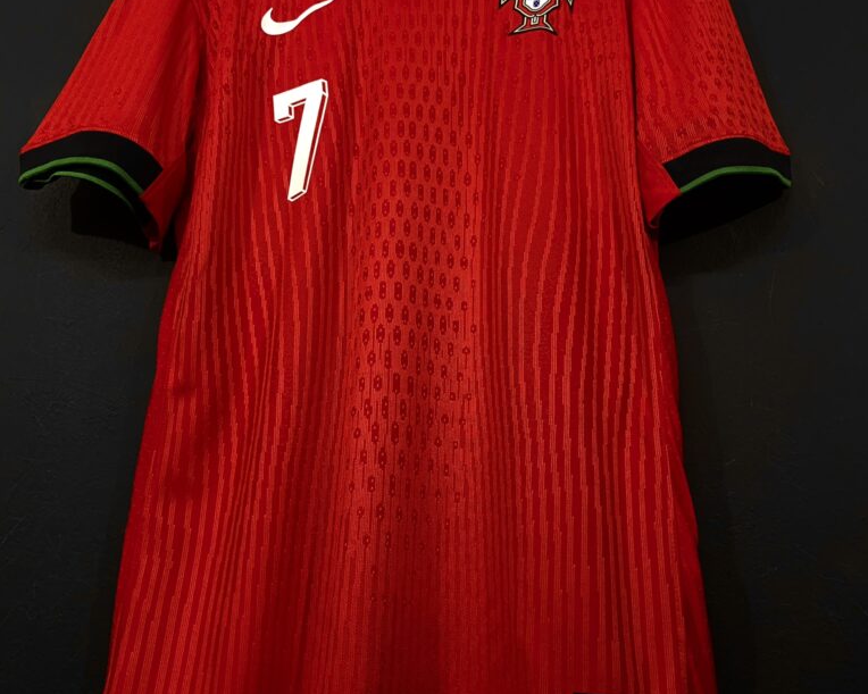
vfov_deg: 43.3
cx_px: 435
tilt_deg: +23.4
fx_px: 873
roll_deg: -0.1
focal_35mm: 34
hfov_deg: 52.8
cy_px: 334
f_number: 1.8
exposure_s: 1/60
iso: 200
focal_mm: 4.25
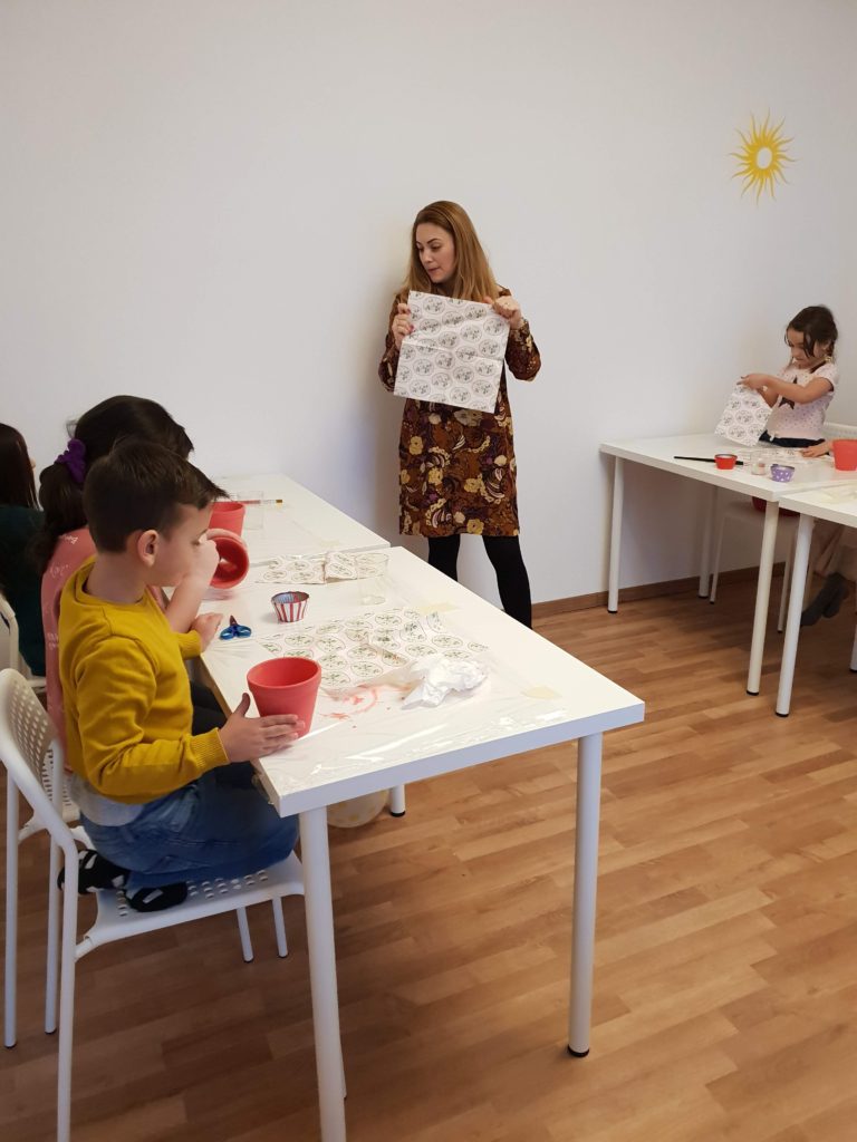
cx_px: 428
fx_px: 858
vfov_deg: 67.3
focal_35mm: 26
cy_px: 571
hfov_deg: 53.1
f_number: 1.5
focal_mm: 4.3
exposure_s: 1/50
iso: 320
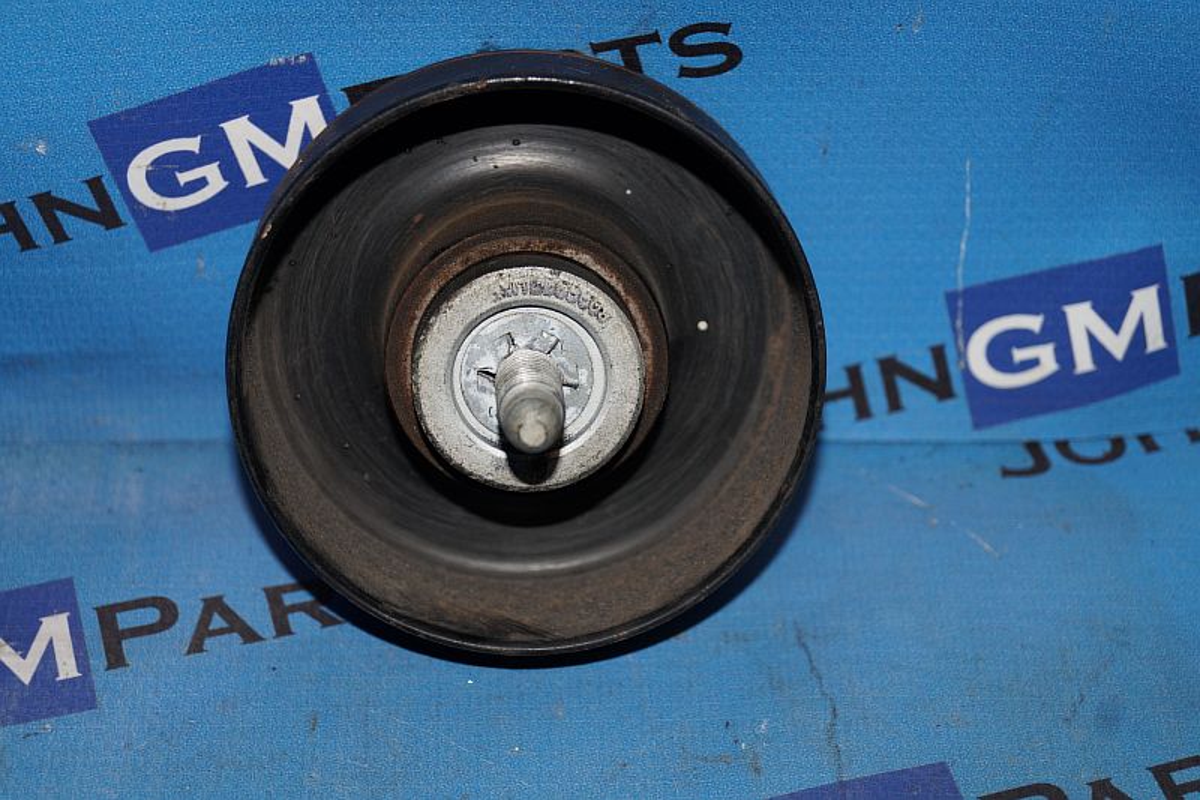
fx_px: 2749
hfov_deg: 24.6
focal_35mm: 82
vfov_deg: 16.5
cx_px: 600
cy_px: 400
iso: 250
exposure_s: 1/60
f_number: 5.6
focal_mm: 55
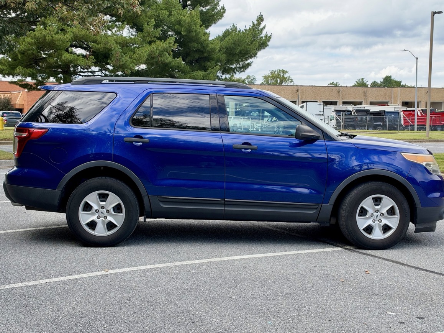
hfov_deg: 36.2
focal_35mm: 53
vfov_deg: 27.5
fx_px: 680
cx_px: 227
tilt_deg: -3.2
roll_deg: +0.0
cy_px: 153
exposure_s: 1/849
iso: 100
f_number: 1.8
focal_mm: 6.93
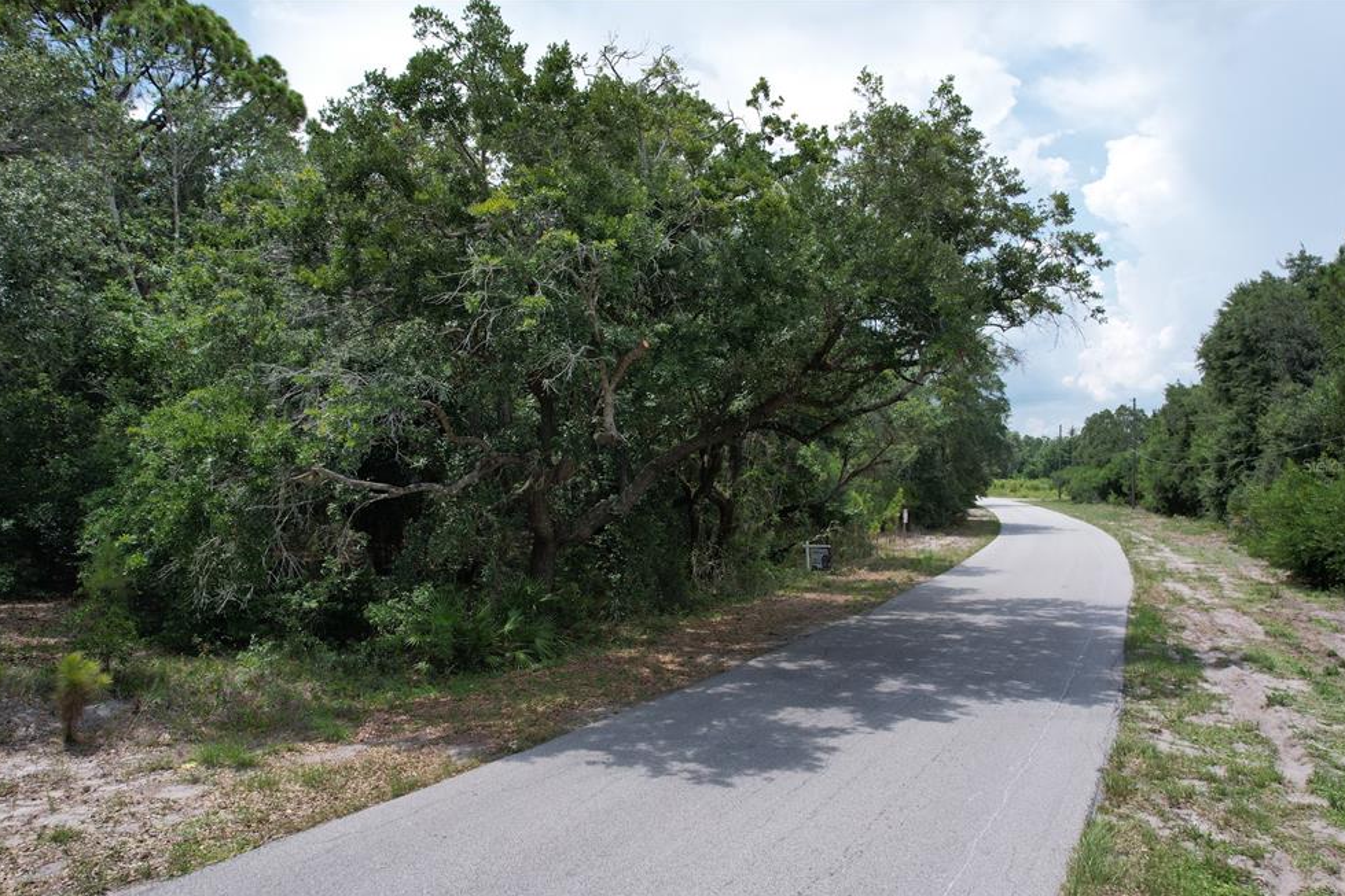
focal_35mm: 23
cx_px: 677
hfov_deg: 76.1
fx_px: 859
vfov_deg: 55.1
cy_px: 465
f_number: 2.8
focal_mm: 8.38
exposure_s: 1/1600
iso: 100
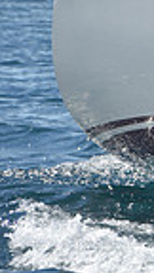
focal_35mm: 824
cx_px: 534
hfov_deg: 1.5
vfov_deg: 2.6
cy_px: 1
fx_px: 5982
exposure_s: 1/800
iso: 250
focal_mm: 195
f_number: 9
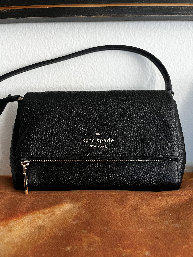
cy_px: 126
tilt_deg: -10.7
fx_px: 201
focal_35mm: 27
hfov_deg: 51.3
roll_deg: +2.2
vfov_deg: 65.3
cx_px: 100
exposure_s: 1/52
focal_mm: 5.1
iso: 500
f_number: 1.6
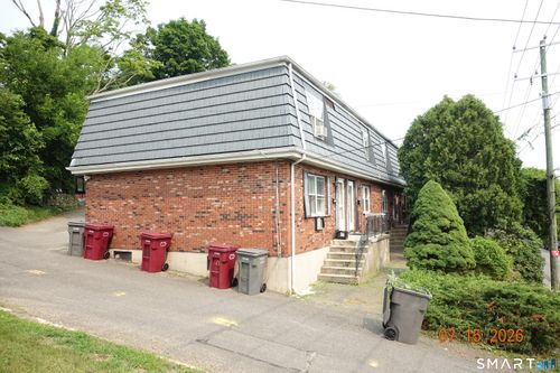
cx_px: 280
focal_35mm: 24
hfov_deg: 73.8
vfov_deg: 53.1
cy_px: 186
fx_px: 373
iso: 125
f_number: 5.6
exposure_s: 1/160
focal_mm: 8.8
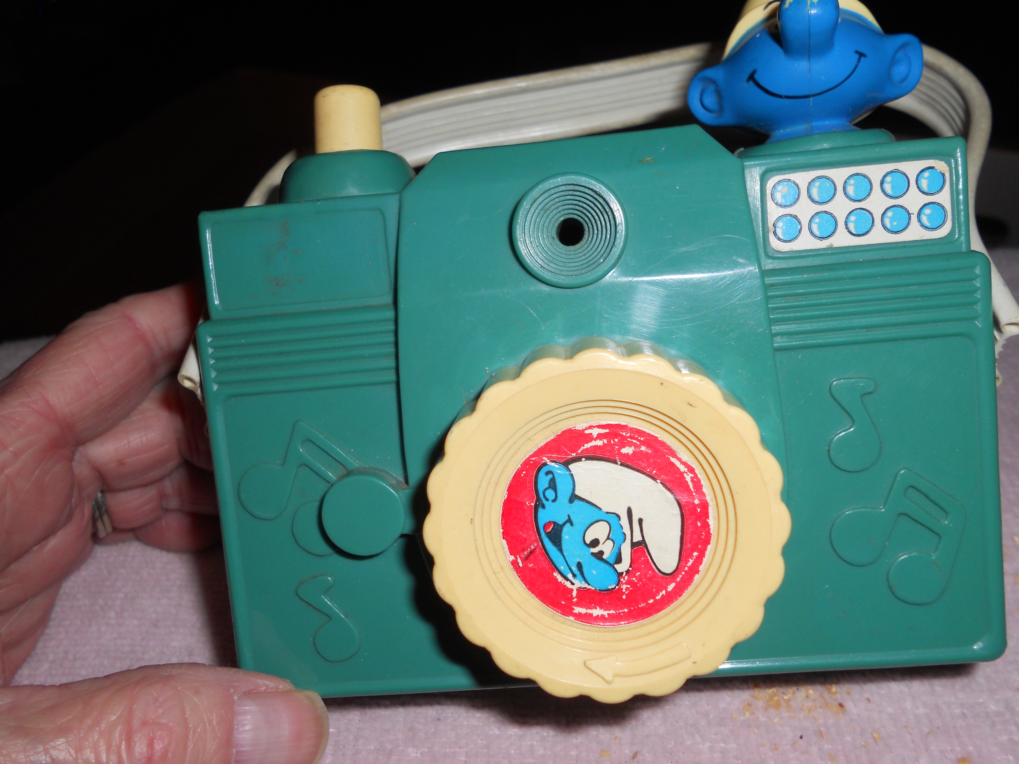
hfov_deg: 56.8
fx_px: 942
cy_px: 382
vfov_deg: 44.2
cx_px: 510
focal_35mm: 32
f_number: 8.8
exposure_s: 1/25
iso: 80
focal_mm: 5.8
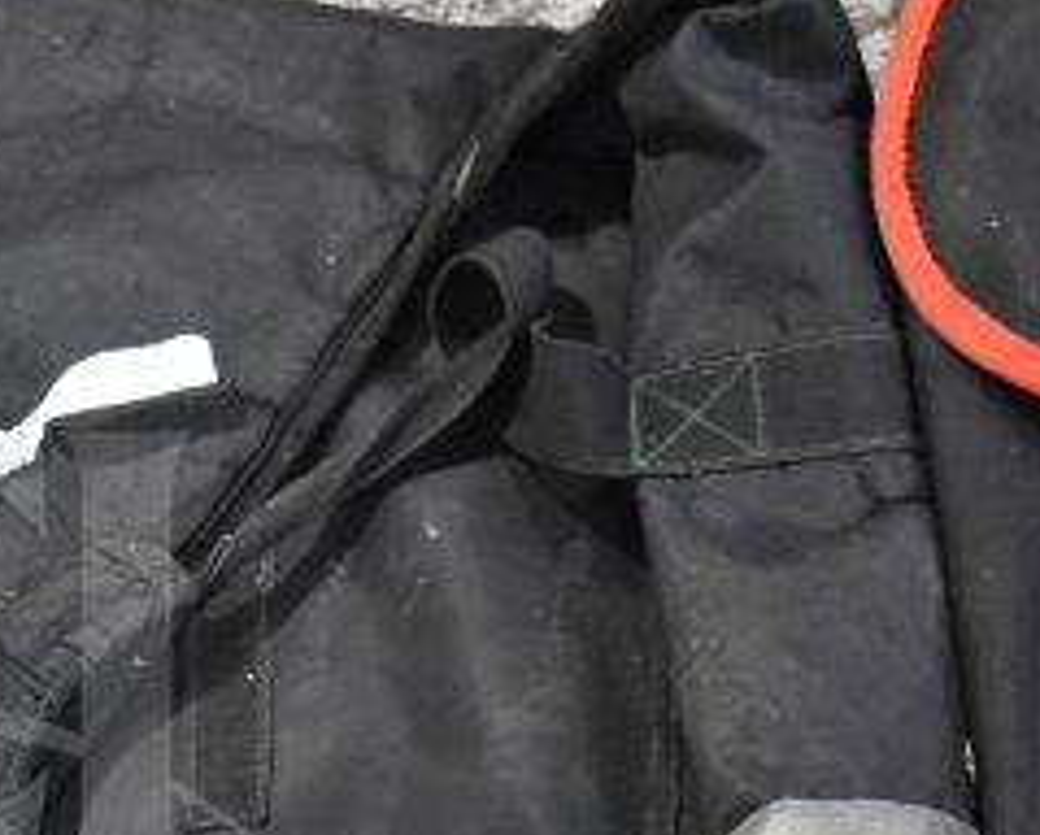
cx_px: -205
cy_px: 776
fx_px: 5087
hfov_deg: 11.4
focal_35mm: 165
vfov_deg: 9.3
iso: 2500
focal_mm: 46
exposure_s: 1/160
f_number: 5.3
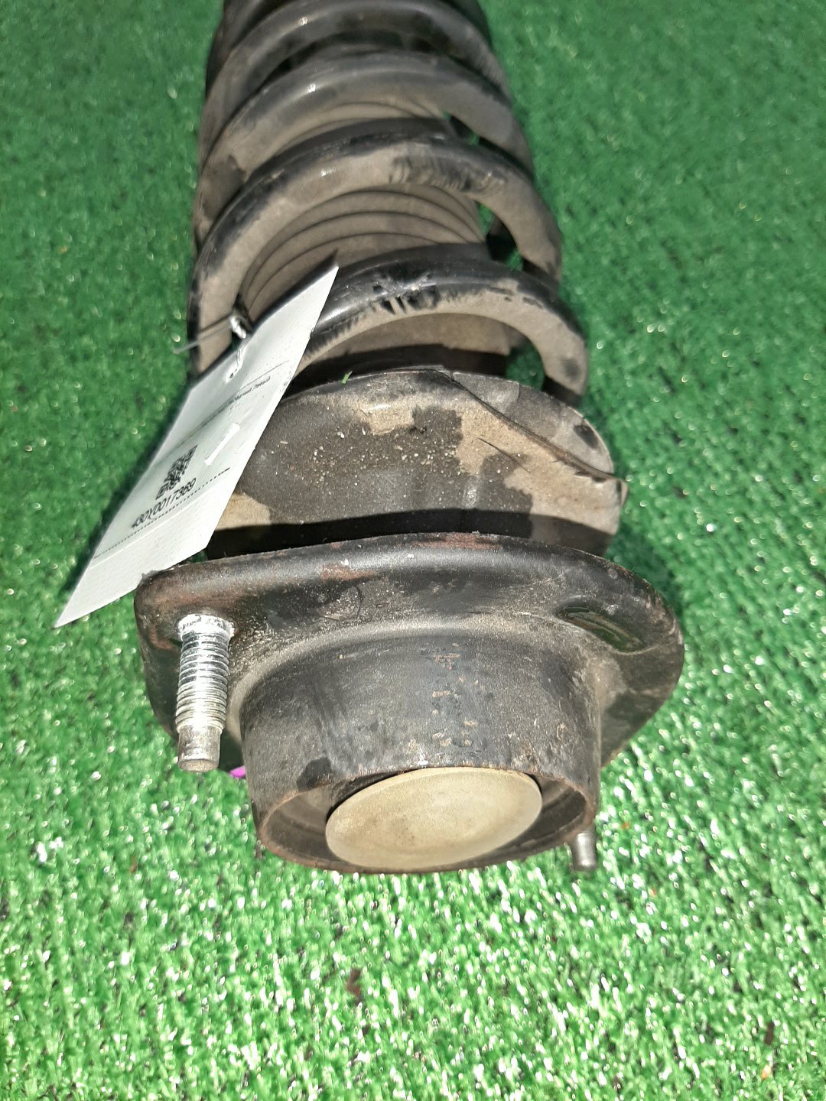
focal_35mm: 26
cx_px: 413
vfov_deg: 67.3
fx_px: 827
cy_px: 550
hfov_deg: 53.1
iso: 170
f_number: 1.7
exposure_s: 1/50
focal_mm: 3.93
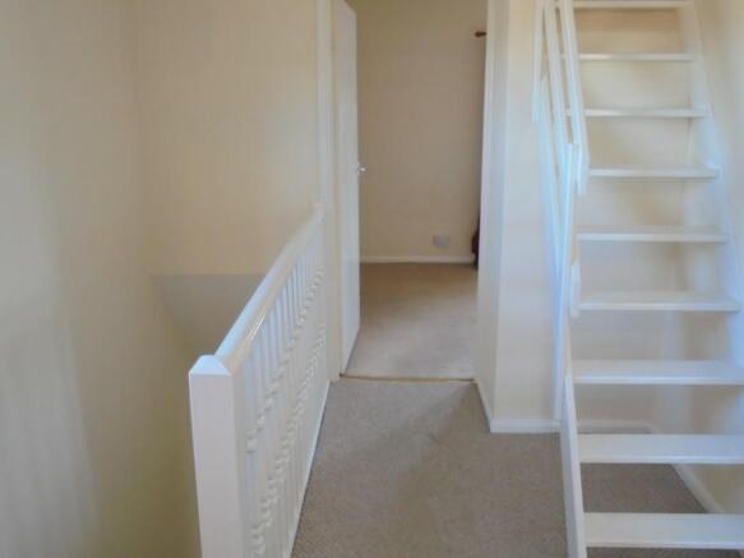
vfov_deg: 48.2
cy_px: 279
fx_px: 623
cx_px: 372
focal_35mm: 29
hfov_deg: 61.7
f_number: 3.7
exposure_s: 1/30
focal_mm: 5.3
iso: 320
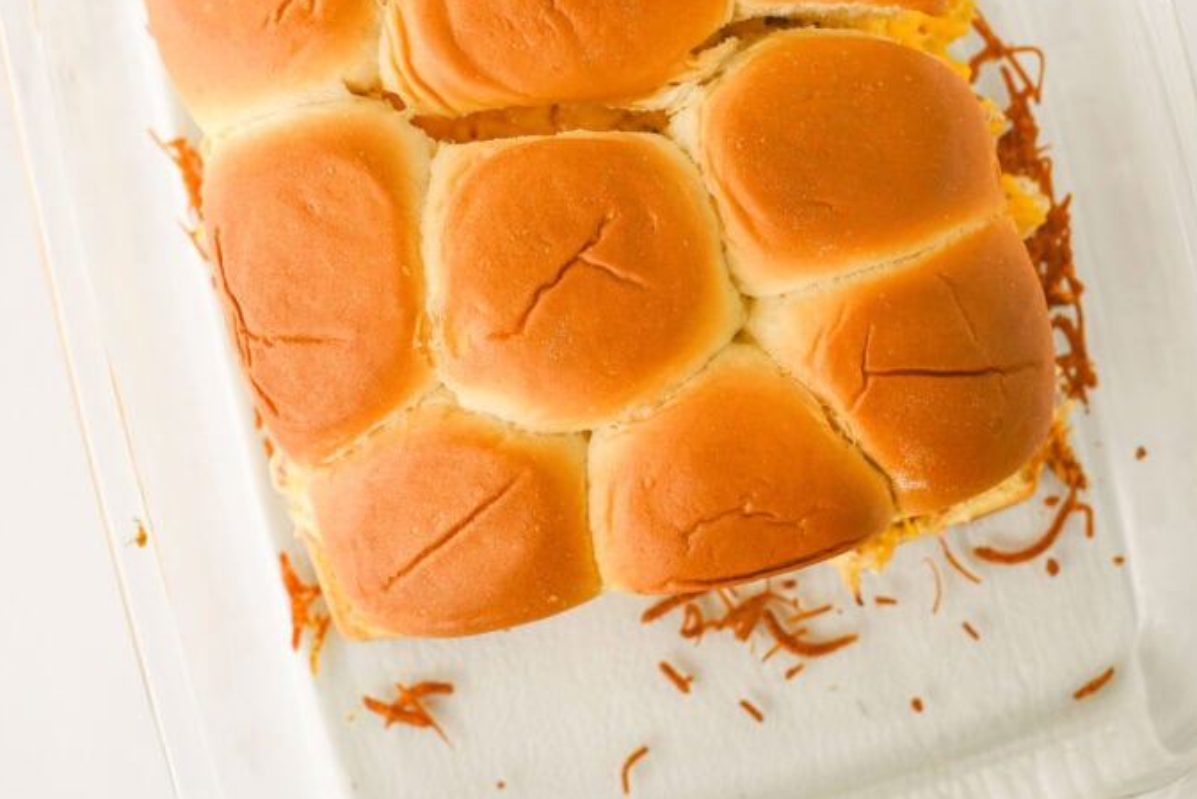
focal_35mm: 76
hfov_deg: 26.6
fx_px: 2527
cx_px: 600
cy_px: 93
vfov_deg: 17.7
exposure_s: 1/160
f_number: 5
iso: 280
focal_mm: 50
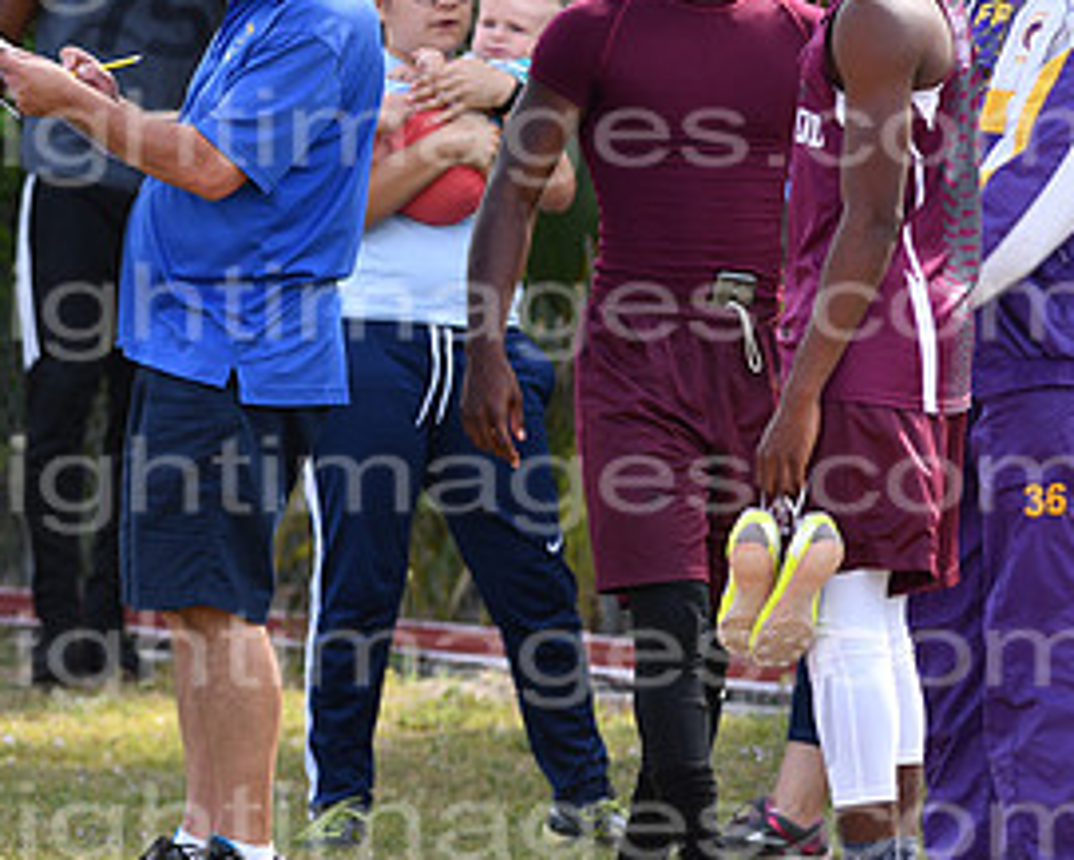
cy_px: 398
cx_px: 202
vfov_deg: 1.7
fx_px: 28713
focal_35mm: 903
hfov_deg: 2.1
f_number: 5.6
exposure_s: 1/160
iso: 100
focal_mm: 300
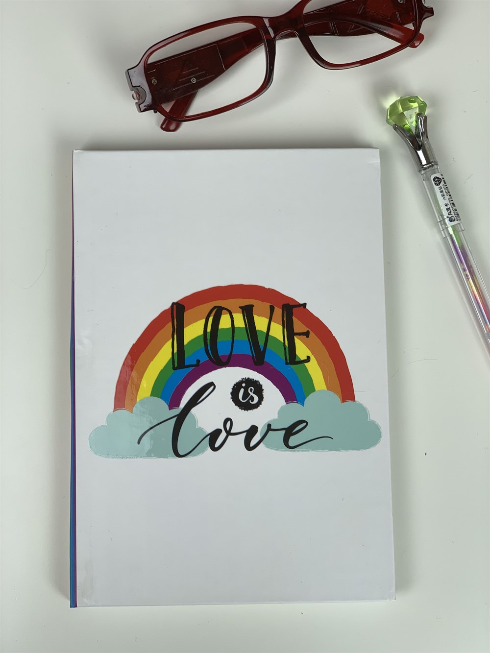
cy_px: 326
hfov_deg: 28.0
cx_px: 245
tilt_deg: -82.7
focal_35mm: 52
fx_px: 981
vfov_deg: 36.8
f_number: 2.4
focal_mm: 6
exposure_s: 1/100
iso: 16
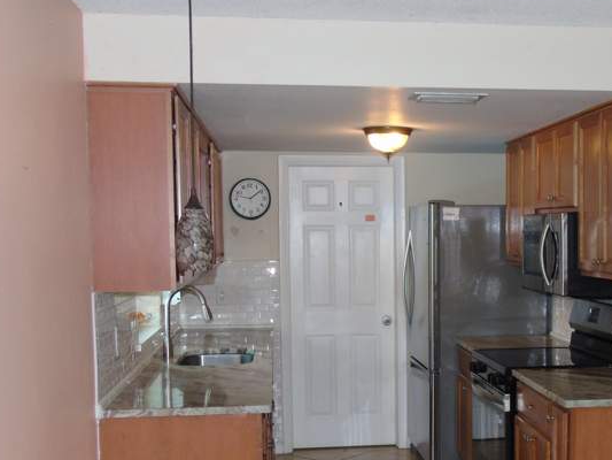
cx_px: 444
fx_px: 902
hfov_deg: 36.8
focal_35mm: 51
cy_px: 308
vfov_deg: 28.4
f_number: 3.8
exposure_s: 1/40
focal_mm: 6.1
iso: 250
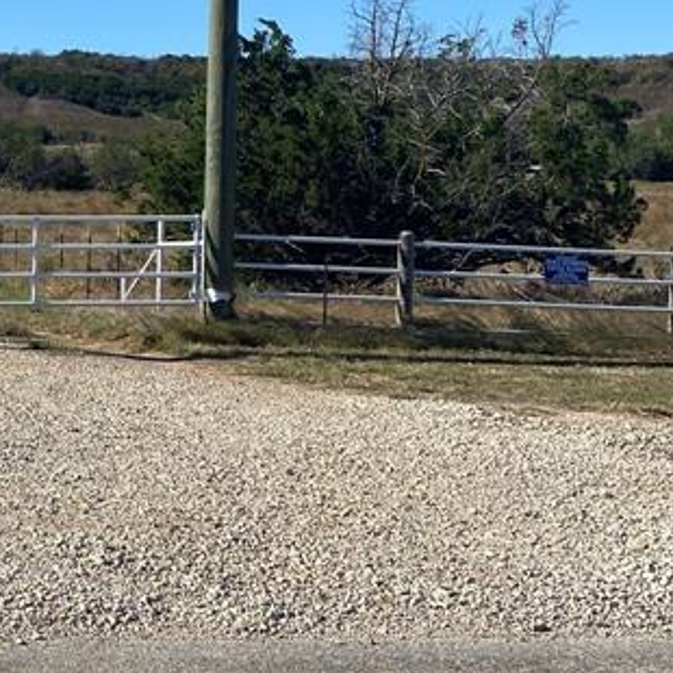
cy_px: 347
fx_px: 1672
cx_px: -163
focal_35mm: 76
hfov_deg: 21.0
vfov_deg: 22.8
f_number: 1.8
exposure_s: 1/3401
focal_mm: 4.25
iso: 32
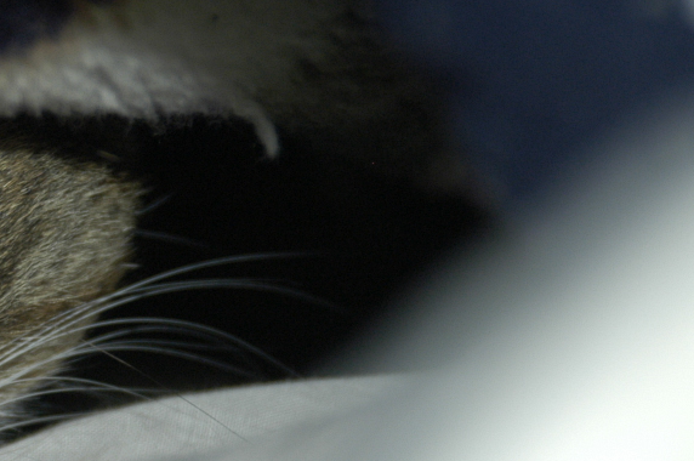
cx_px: -212
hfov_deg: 7.2
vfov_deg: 4.8
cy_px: 250
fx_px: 5469
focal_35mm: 284
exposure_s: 1/60
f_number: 4.5
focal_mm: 72
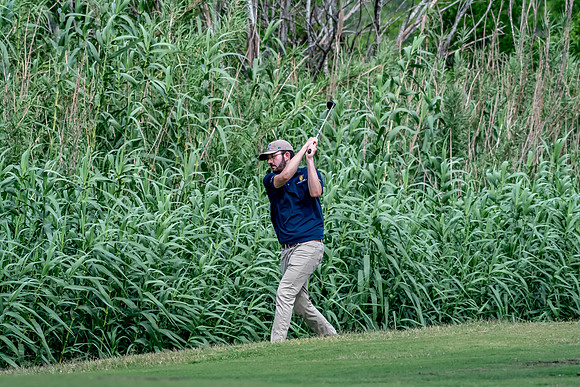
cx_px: 290
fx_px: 5559
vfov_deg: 4.0
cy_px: 194
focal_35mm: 345
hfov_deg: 6.0
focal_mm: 230
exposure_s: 1/2000
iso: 1250
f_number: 5.6
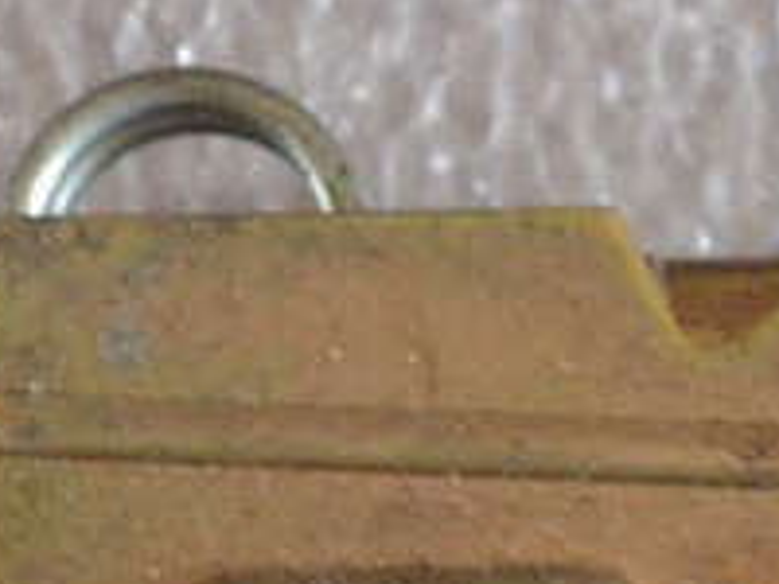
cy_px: 650
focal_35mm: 175
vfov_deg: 8.4
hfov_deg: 11.0
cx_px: 1075
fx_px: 3938
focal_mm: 18
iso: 800
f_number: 3.5
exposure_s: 1/13
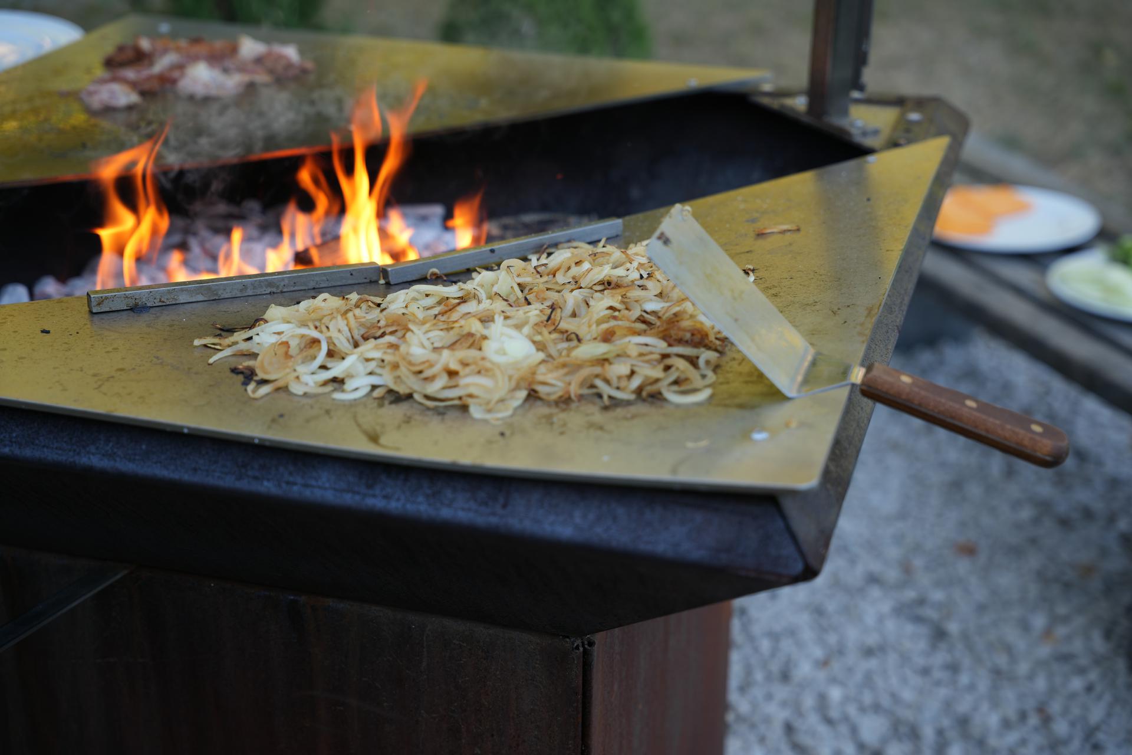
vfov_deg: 24.6
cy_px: 378
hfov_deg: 36.2
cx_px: 566
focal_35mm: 55
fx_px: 1729
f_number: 3.2
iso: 100
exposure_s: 1/160
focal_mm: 55
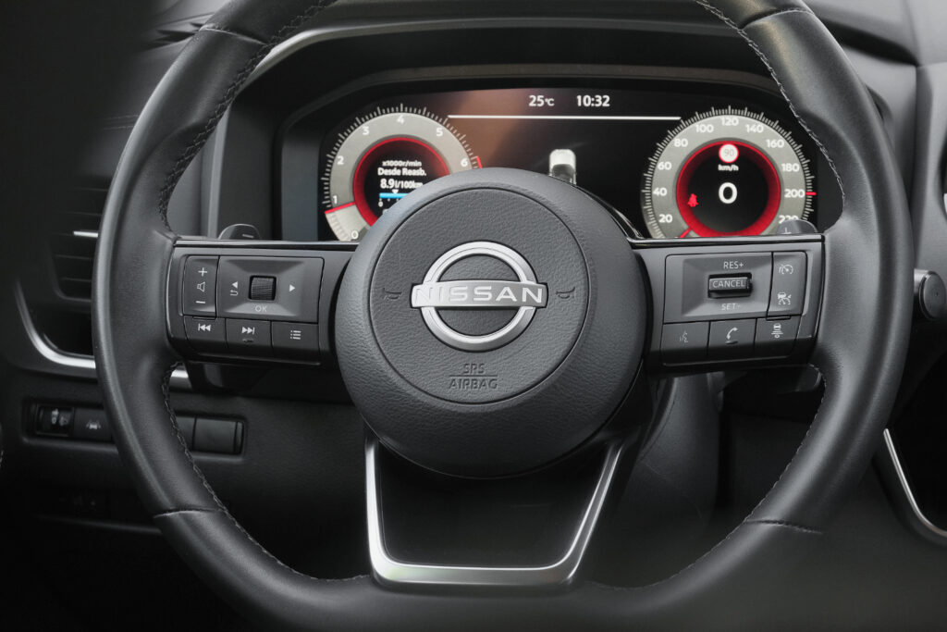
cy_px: 316
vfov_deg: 20.0
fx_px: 1789
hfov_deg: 29.7
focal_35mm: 68
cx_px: 474
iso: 2000
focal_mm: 45
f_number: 9
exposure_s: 1/50
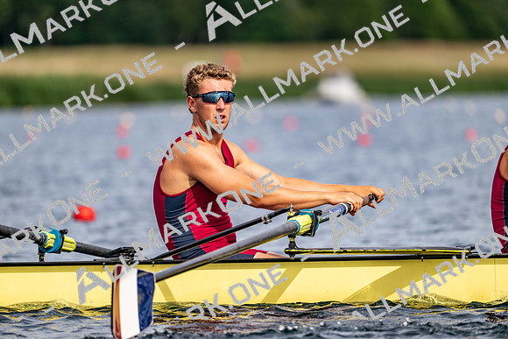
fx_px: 5646
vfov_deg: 3.4
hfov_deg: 5.2
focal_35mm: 400
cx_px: 254
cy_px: 170
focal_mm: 400
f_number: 4.5
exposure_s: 1/2500
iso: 280
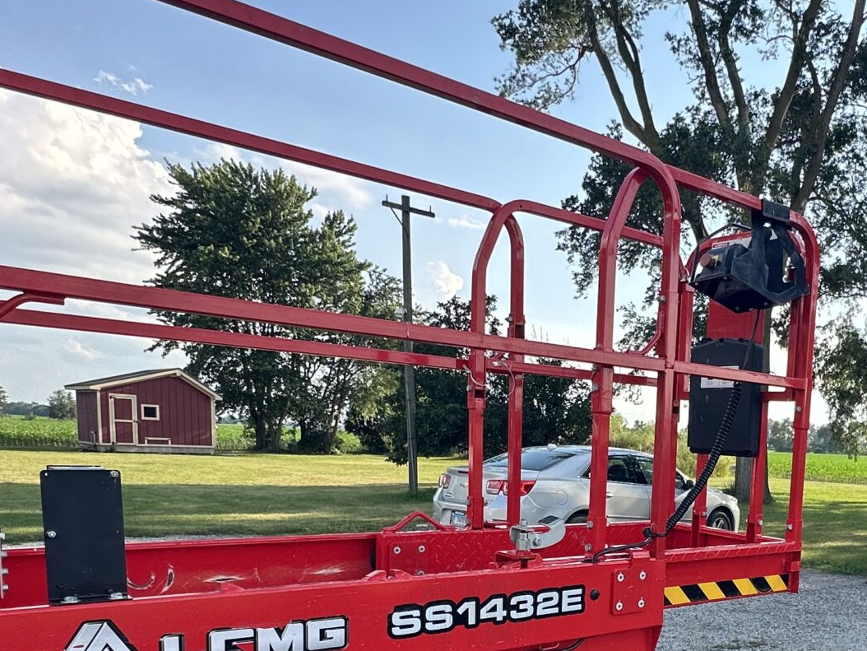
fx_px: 852
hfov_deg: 50.5
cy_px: 551
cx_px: 700
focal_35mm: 34
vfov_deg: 39.6
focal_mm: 2.22
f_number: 2.2
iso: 40
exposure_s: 1/438
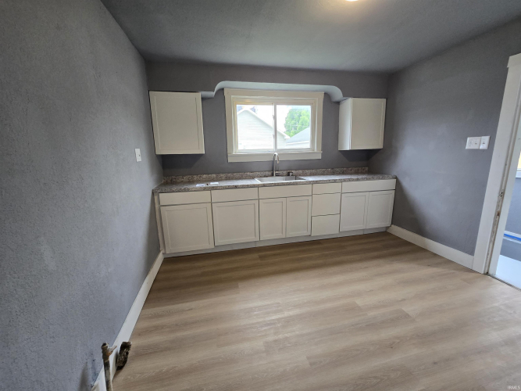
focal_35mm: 13
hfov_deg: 106.2
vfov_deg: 89.9
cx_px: 260
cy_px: 196
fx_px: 196
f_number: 2.2
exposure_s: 1/60
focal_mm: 2.2
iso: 200
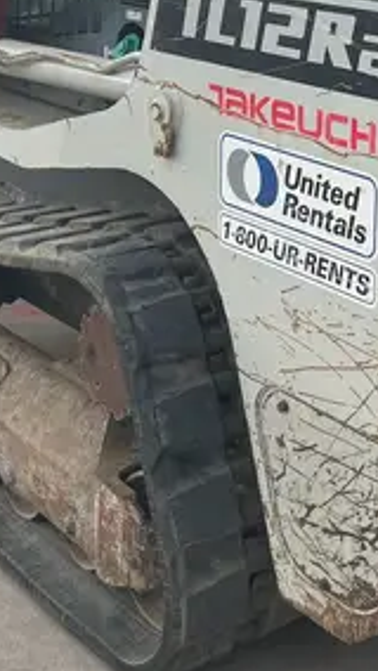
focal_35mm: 73
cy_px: 84
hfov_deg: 16.3
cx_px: 359
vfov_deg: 28.0
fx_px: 1299
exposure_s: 1/790
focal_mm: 4.2
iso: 32
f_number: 1.6
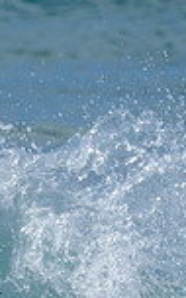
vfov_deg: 0.5
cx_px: 77
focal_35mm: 4287
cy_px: 268
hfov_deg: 0.3
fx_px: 34770
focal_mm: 800
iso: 250
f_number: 6.3
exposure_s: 1/2000
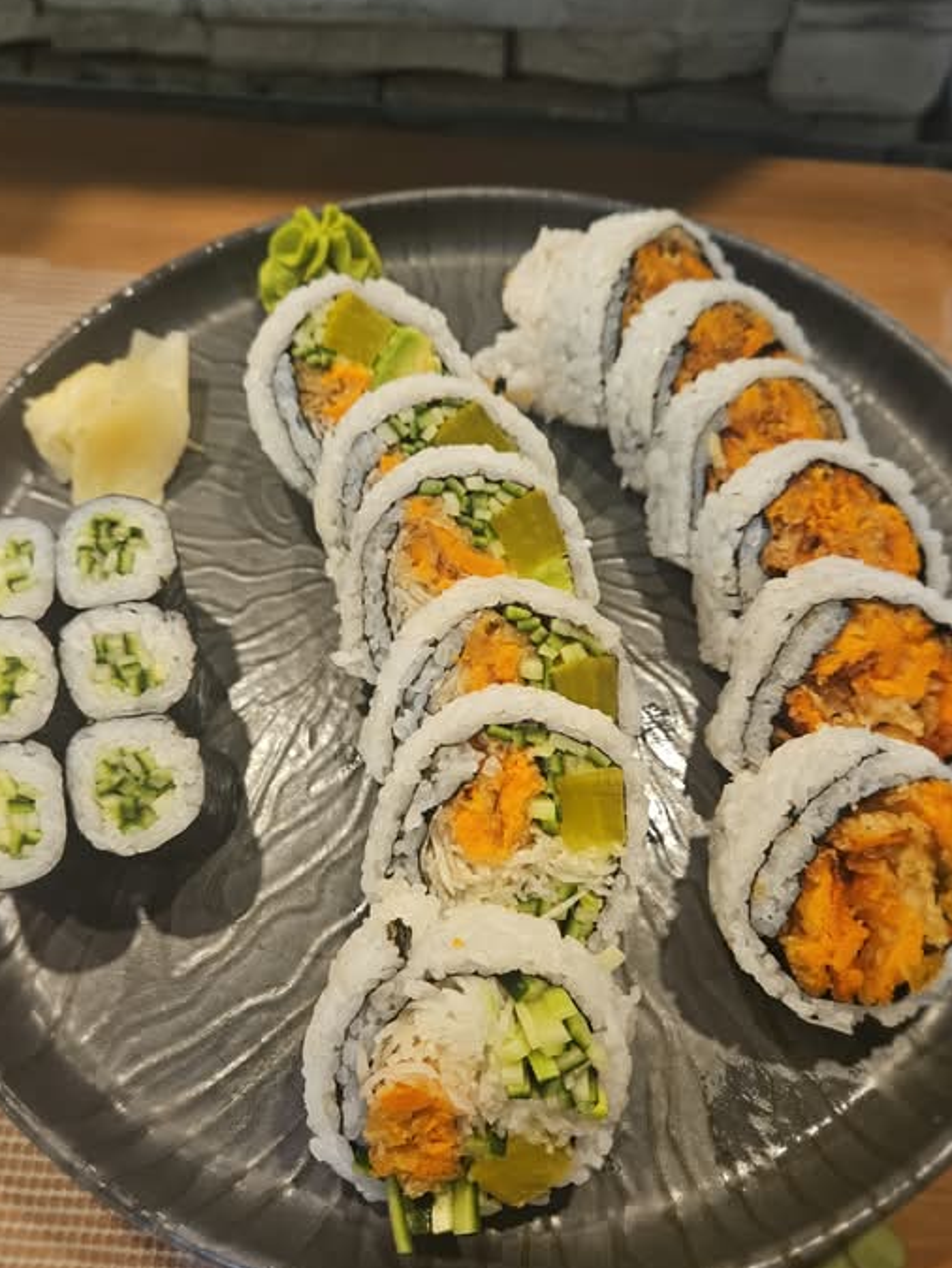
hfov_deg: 54.9
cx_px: 448
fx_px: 916
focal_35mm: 25
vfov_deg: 69.3
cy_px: 676
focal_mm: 5.4
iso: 200
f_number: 1.8
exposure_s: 1/60
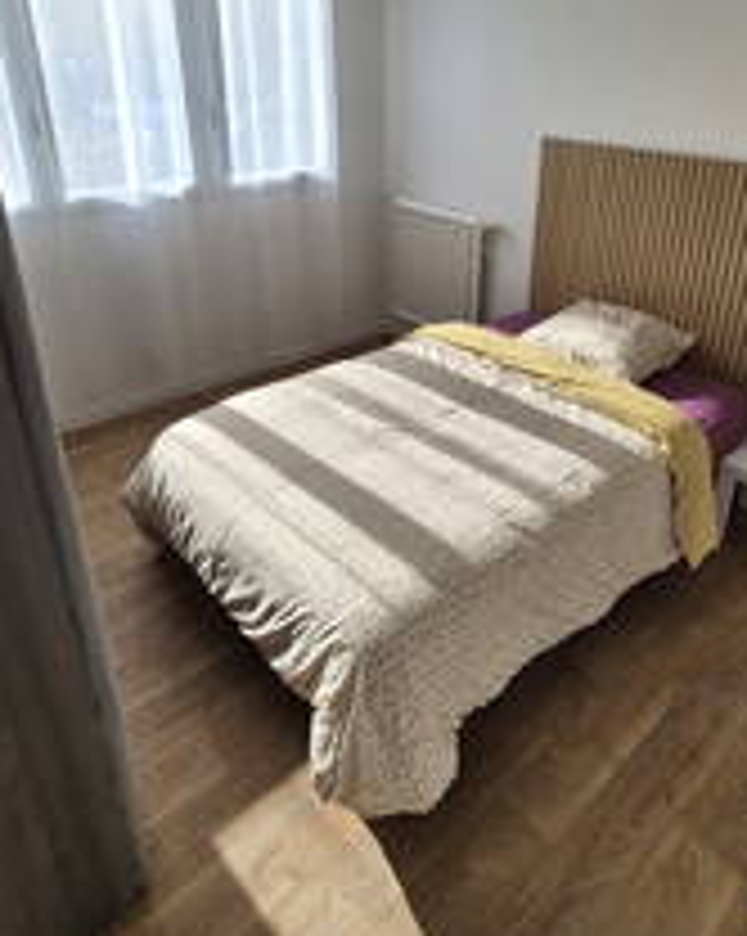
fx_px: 609
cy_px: 342
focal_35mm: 22
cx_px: 432
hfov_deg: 62.7
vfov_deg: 73.6
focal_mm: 2.2
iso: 50
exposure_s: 1/1172
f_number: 2.2
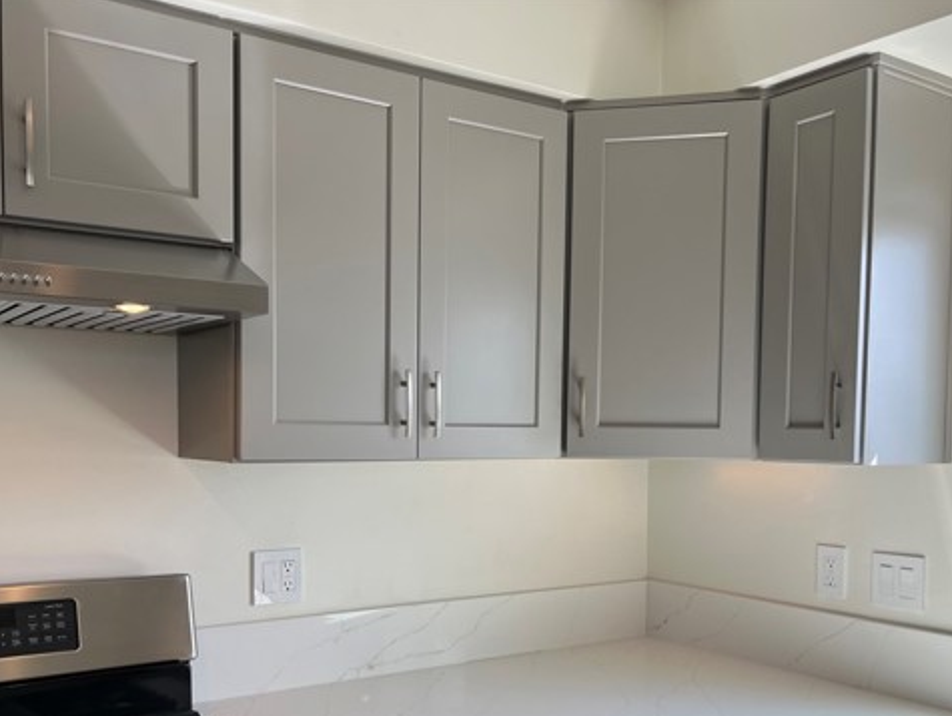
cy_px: 473
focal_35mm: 35
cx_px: 413
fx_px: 963
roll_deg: -0.9
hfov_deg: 52.4
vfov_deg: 40.3
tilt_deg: -2.9
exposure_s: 1/198
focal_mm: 5.1
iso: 40
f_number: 1.6
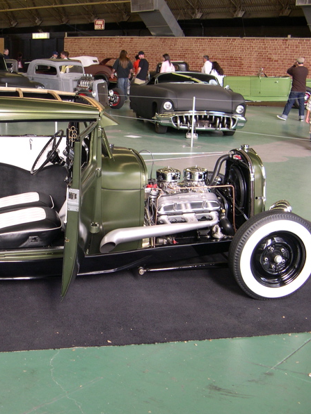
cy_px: 207
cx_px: 48
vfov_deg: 37.5
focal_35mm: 51
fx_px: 611
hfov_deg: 27.8
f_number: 2.8
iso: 100
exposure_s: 1/55.1
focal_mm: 8
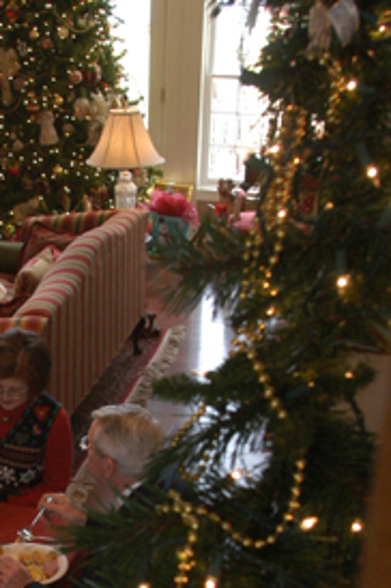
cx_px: 9
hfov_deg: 18.0
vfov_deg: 26.9
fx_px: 1209
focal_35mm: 74
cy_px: 454
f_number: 4
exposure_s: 1/80
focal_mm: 20
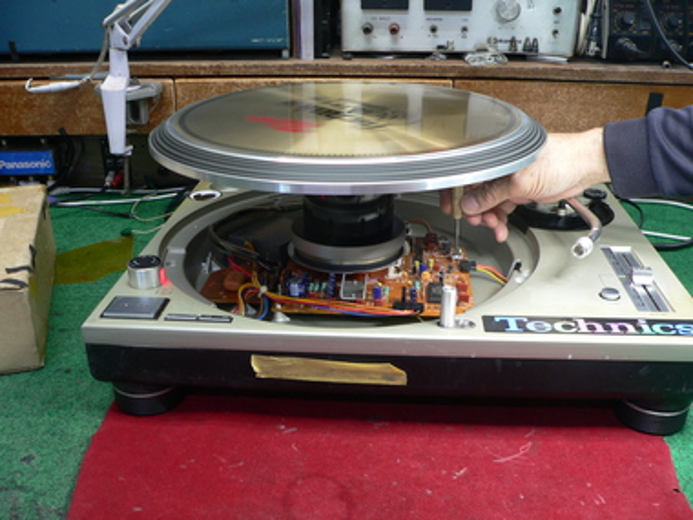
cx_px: 346
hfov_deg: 51.4
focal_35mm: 36
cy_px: 260
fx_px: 721
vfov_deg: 39.7
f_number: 2.8
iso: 100
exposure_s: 1/13
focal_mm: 6
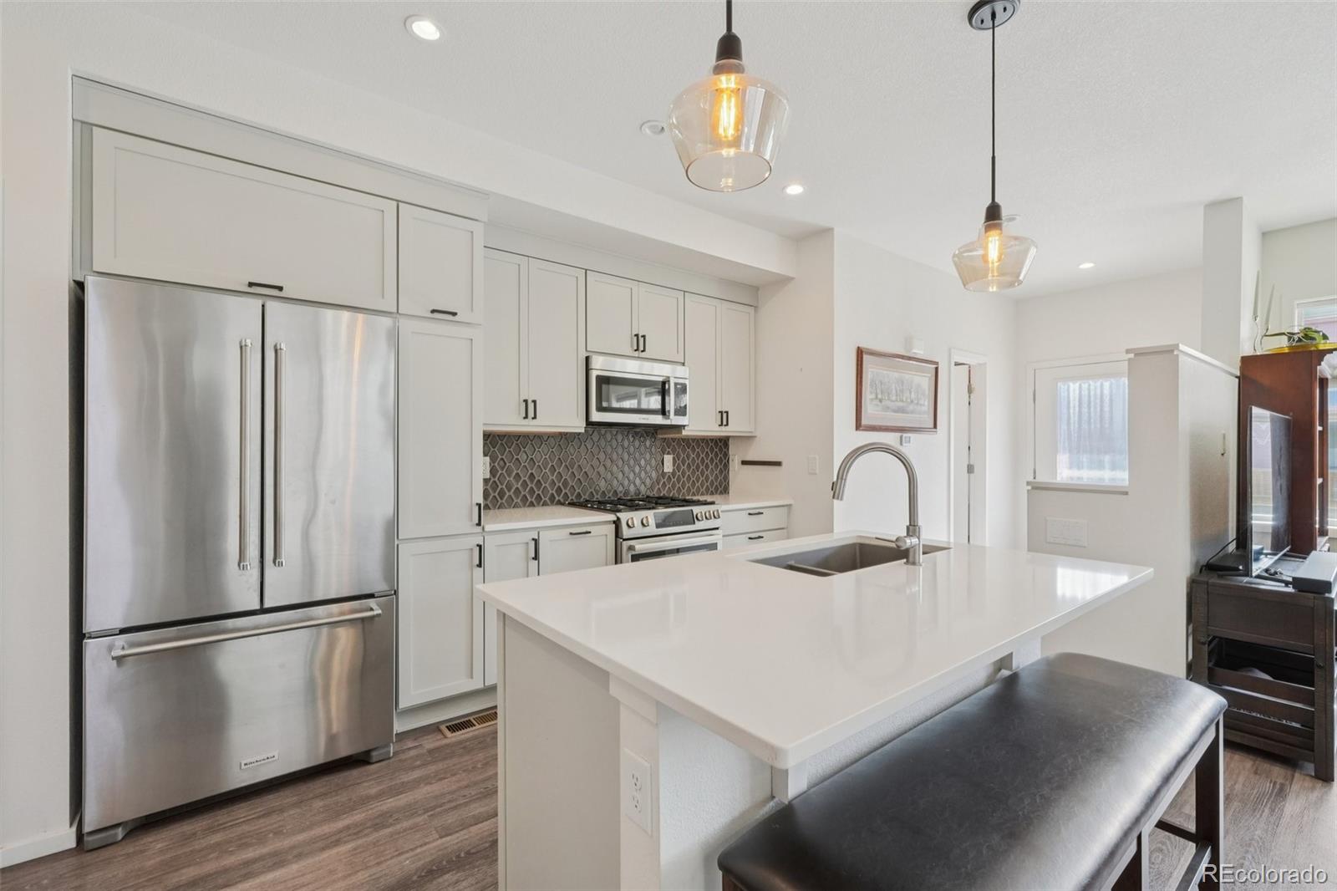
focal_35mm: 15
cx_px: 668
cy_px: 446
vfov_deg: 77.3
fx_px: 557
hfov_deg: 100.4
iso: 800
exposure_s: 1/10
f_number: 8
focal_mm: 10
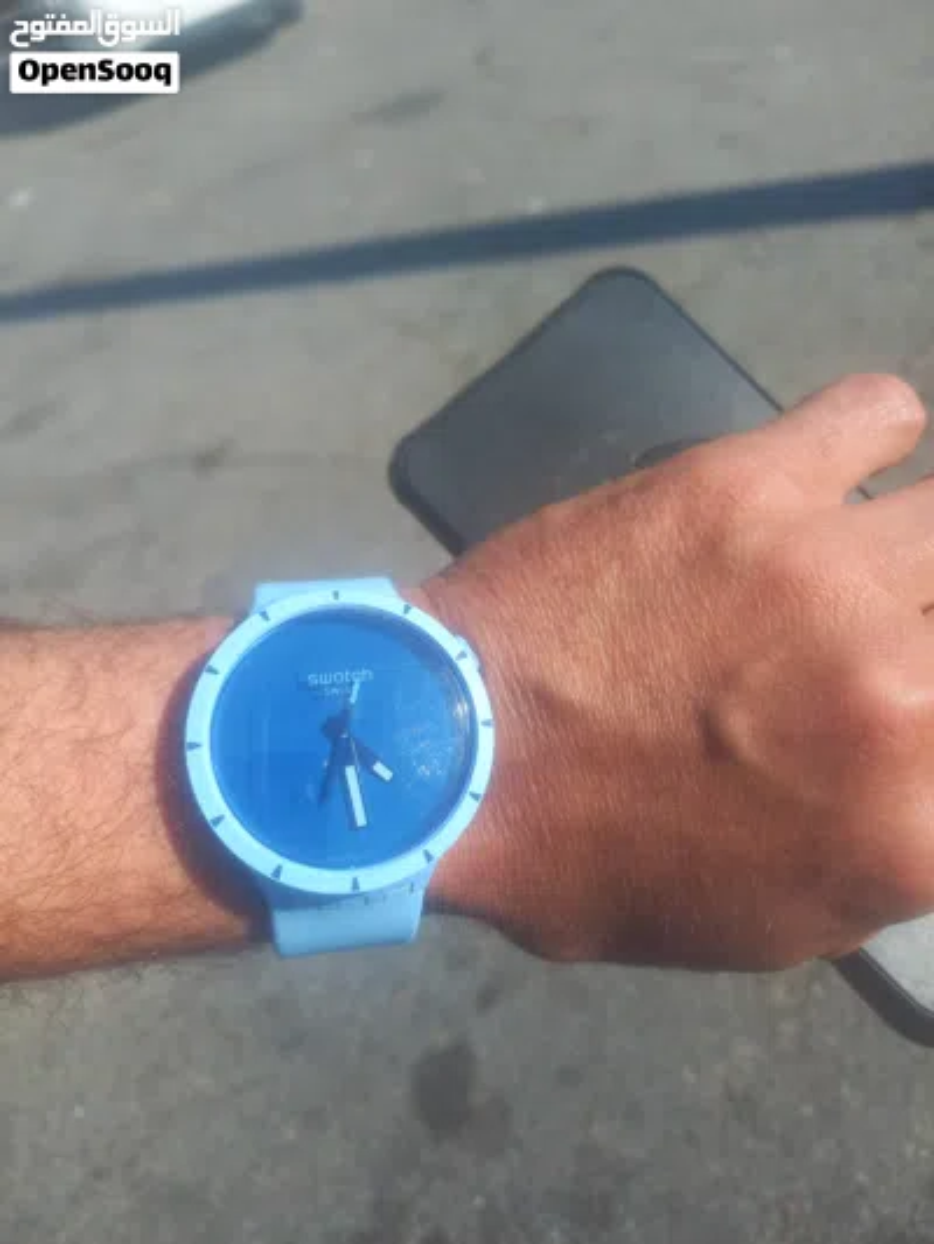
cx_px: 467
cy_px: 622
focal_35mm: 25
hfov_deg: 54.9
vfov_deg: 69.4
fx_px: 899
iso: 50
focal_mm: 4.65
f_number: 1.8
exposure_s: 1/848
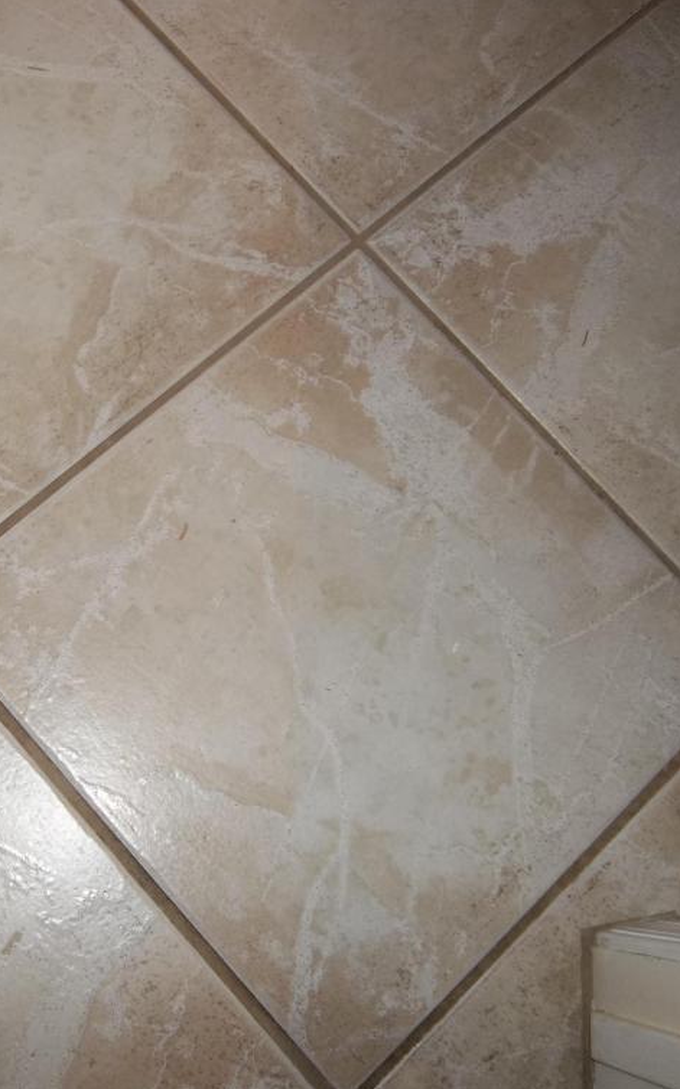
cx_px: 158
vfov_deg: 50.4
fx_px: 1157
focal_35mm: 39
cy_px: 540
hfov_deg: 32.1
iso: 80
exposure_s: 1/30
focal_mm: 4.9
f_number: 3.5
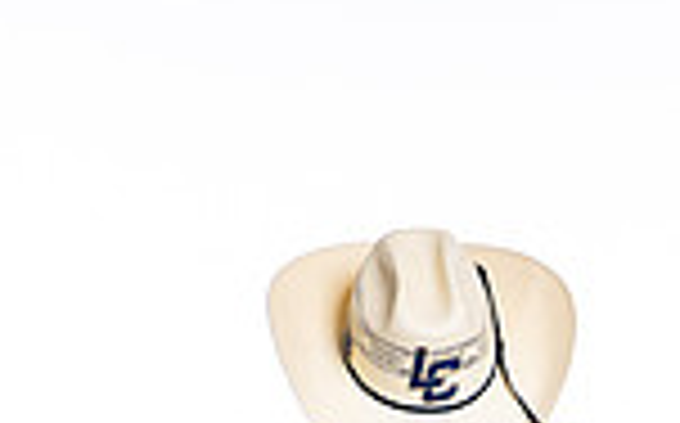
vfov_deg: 4.2
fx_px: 5628
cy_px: 981
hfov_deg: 6.9
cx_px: 369
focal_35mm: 304
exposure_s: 1/250
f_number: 6.3
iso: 400
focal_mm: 100
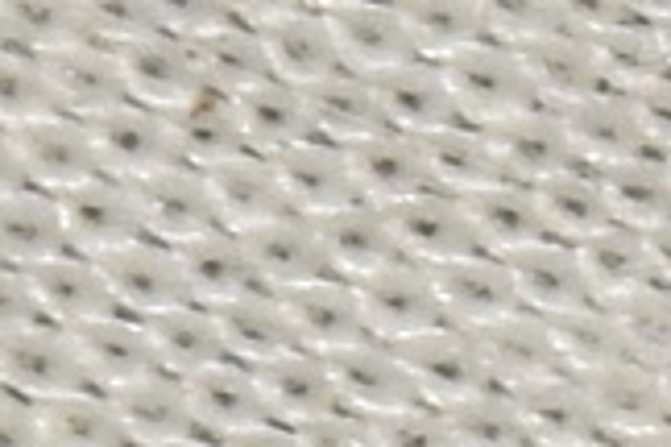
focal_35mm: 1031
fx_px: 19215
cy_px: -687
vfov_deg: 1.3
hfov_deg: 2.0
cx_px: 1149
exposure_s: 1/160
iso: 500
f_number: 14
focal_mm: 116
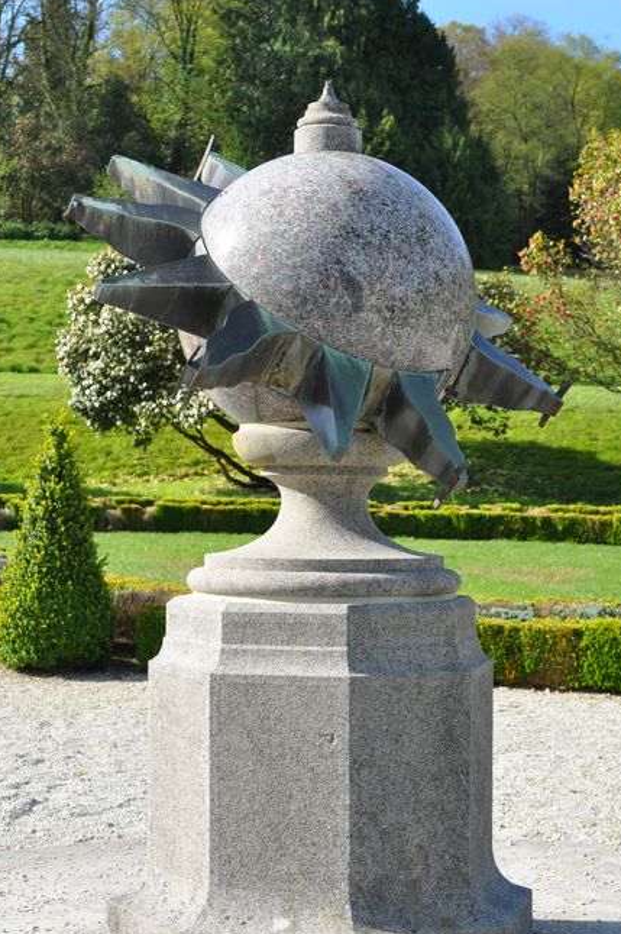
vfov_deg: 28.9
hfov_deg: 19.4
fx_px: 1814
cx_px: 310
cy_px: 487
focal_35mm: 70
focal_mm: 40
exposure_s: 1/250
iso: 200
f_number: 8
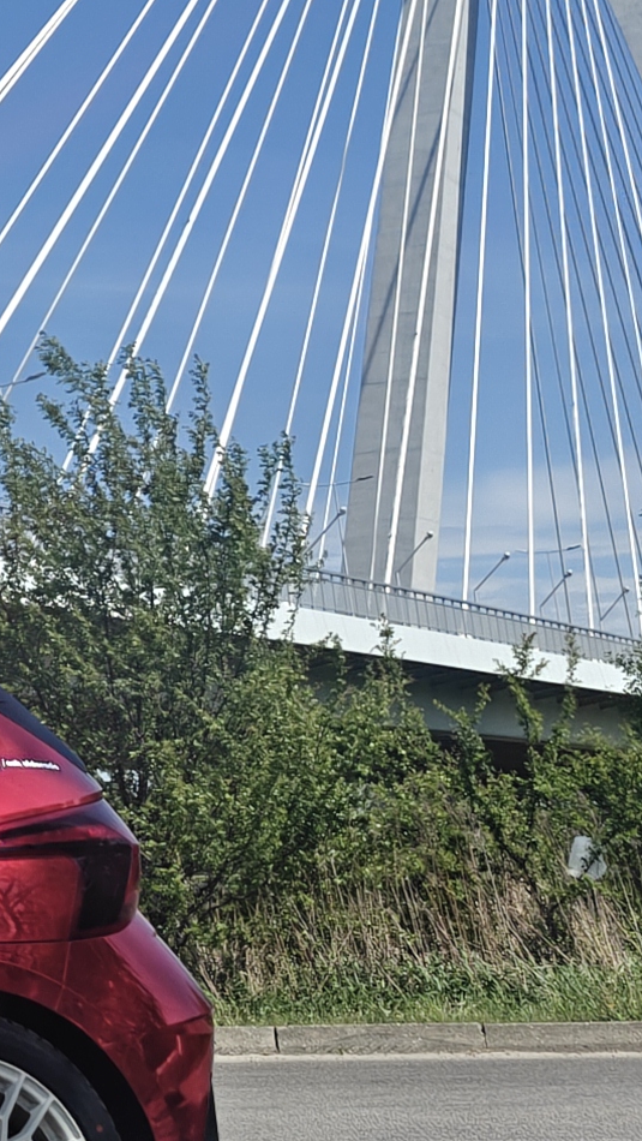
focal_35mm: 108
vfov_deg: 19.0
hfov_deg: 10.2
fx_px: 3266
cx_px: -750
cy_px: -127
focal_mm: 6.06
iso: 125
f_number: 1.6
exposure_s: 1/3474
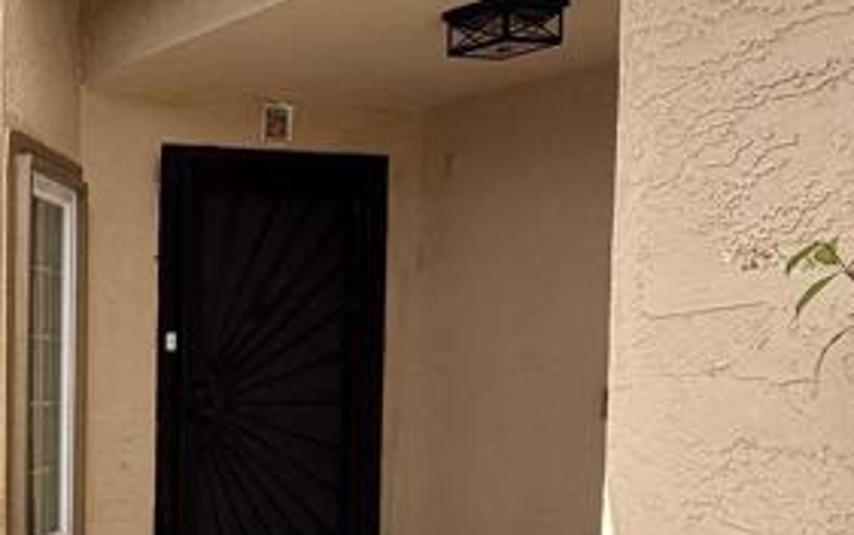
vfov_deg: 23.7
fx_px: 1258
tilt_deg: -1.1
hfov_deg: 29.3
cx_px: -292
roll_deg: +0.5
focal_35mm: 54
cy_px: 426
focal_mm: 2.22
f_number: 2.2
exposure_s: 1/770
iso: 40
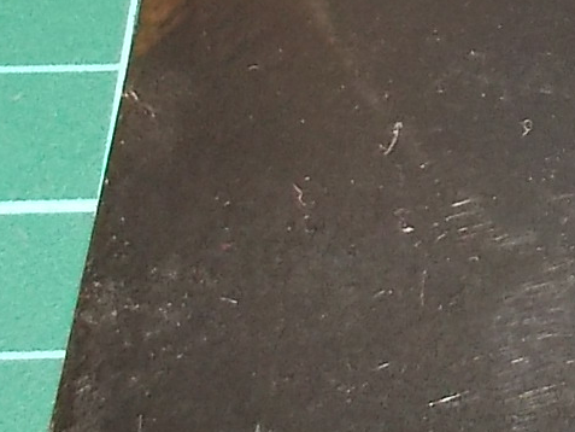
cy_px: -78
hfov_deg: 13.1
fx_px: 2293
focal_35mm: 138
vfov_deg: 10.6
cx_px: 987
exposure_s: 1/30
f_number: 3.3
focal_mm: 4.1
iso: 200
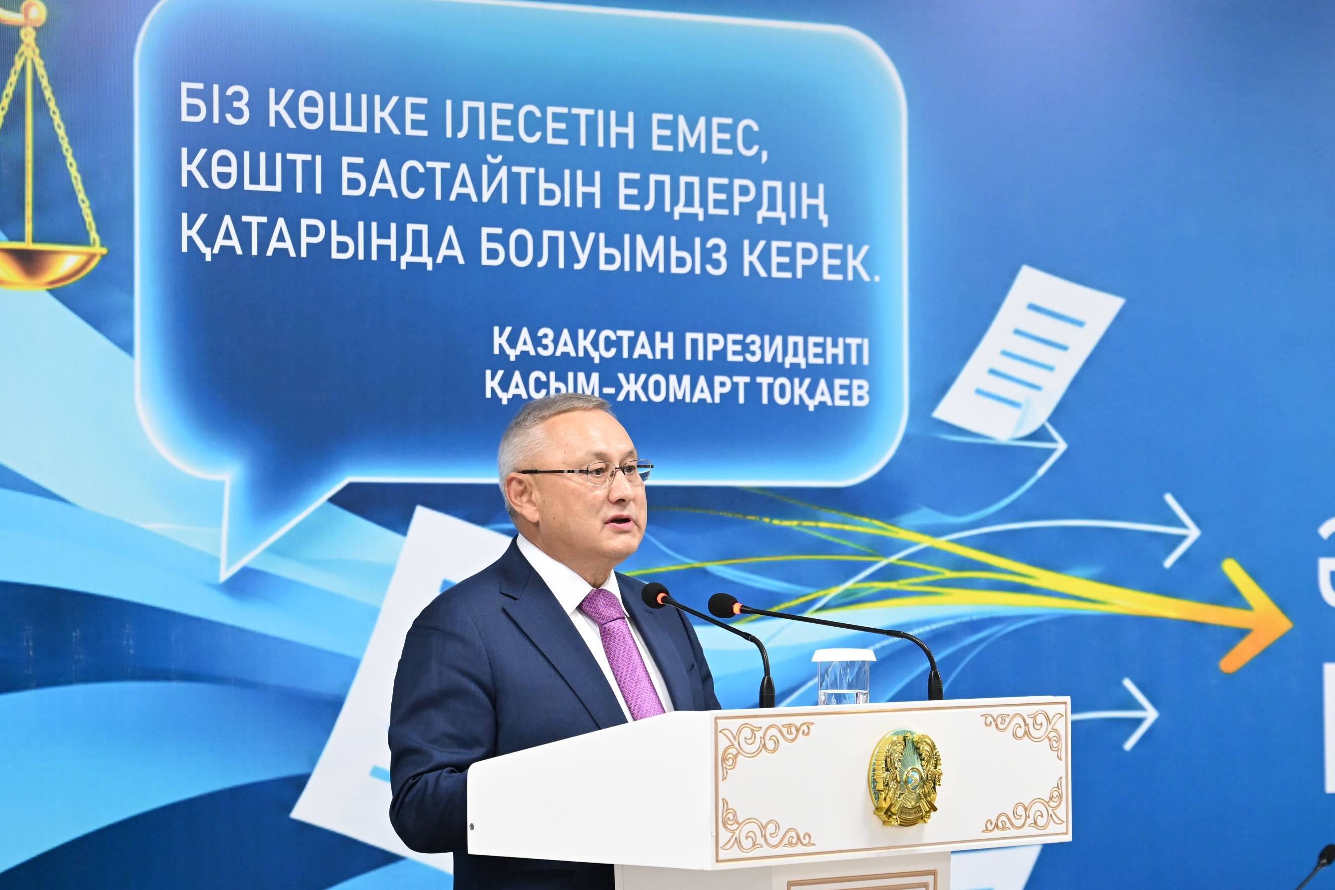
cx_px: 668
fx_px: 3893
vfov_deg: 13.0
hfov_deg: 19.5
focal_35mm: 105
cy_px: 445
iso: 3200
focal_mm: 70
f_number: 4
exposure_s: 1/250
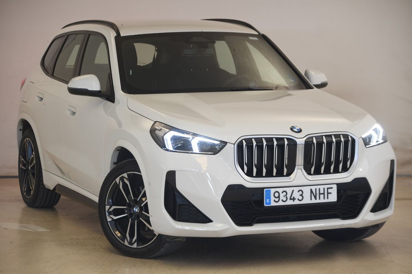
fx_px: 1373
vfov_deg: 11.4
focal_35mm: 120
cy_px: 137
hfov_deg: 17.1
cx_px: 206
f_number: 4.2
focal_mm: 80
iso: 100
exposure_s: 1/8
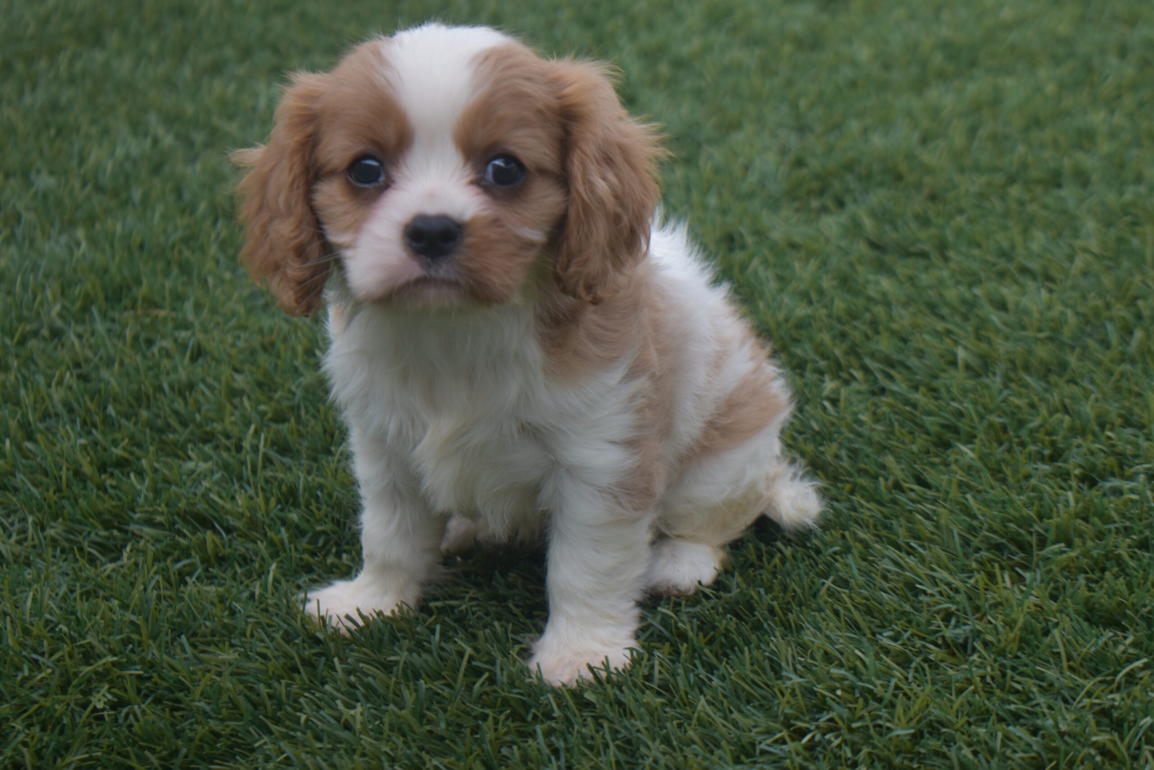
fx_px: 2645
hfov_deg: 24.6
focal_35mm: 82
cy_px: 385
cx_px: 577
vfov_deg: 16.6
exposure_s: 1/125
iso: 200
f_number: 5.6
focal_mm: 55
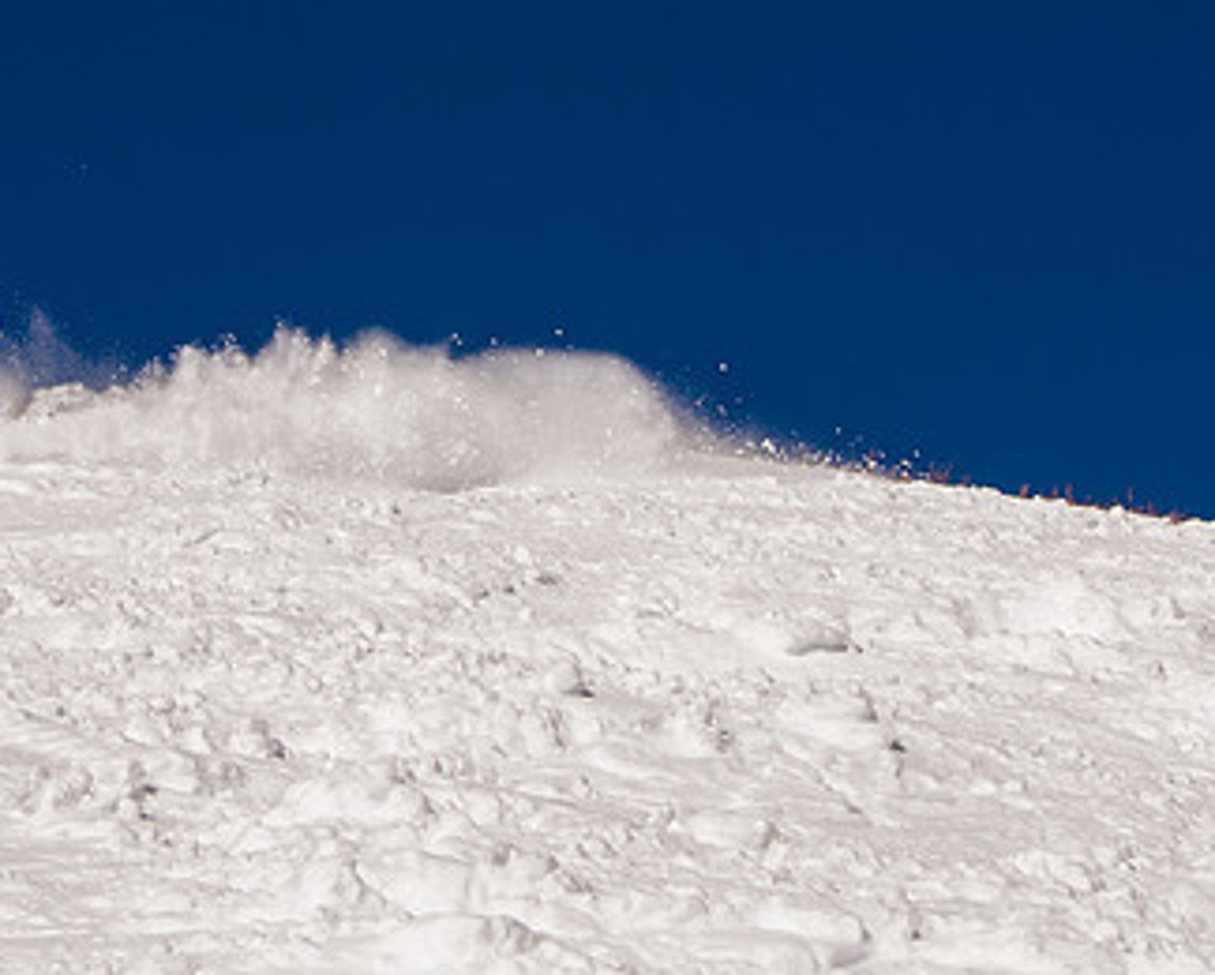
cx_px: 476
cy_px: -1
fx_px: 5760
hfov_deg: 12.0
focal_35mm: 160
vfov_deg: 9.6
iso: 160
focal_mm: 46
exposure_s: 1/800
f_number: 10
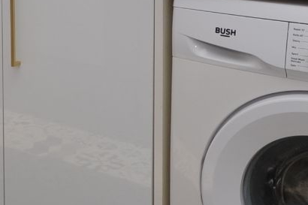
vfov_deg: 17.0
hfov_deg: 25.4
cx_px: -13
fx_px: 641
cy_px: -72
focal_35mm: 75
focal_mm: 10
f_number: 5.6
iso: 160
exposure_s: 1/125
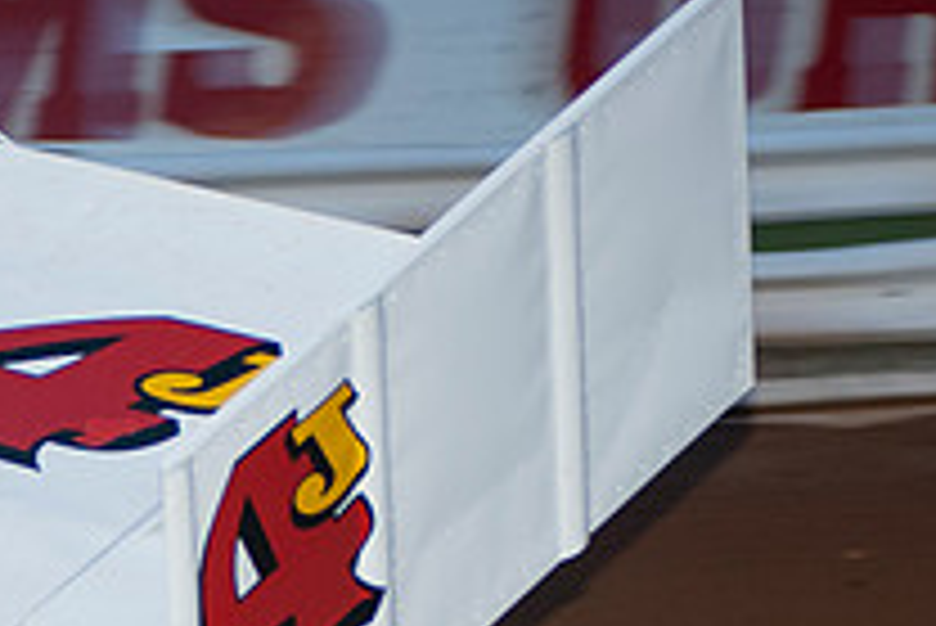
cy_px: 784
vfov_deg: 3.5
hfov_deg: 5.2
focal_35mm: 397
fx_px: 10329
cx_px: 22
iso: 250
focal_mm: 95
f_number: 3.2
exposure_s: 1/320
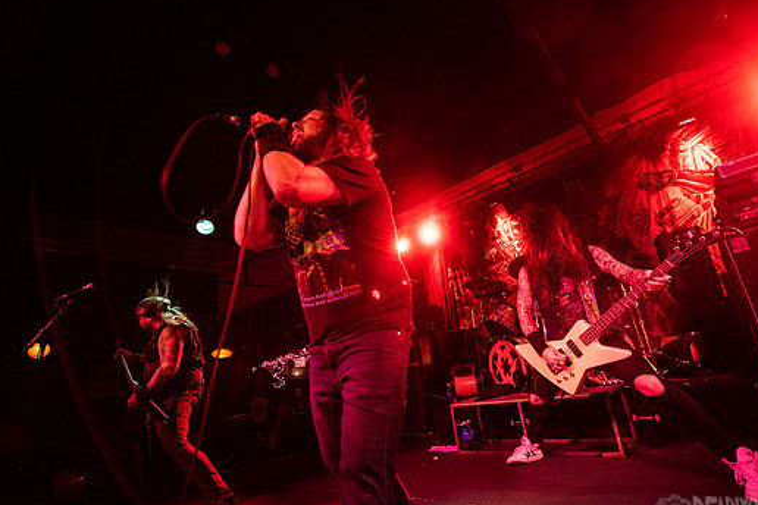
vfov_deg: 67.4
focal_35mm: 18
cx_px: 401
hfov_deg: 89.9
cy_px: 264
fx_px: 379
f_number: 3.2
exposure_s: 1/125
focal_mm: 16
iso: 3200
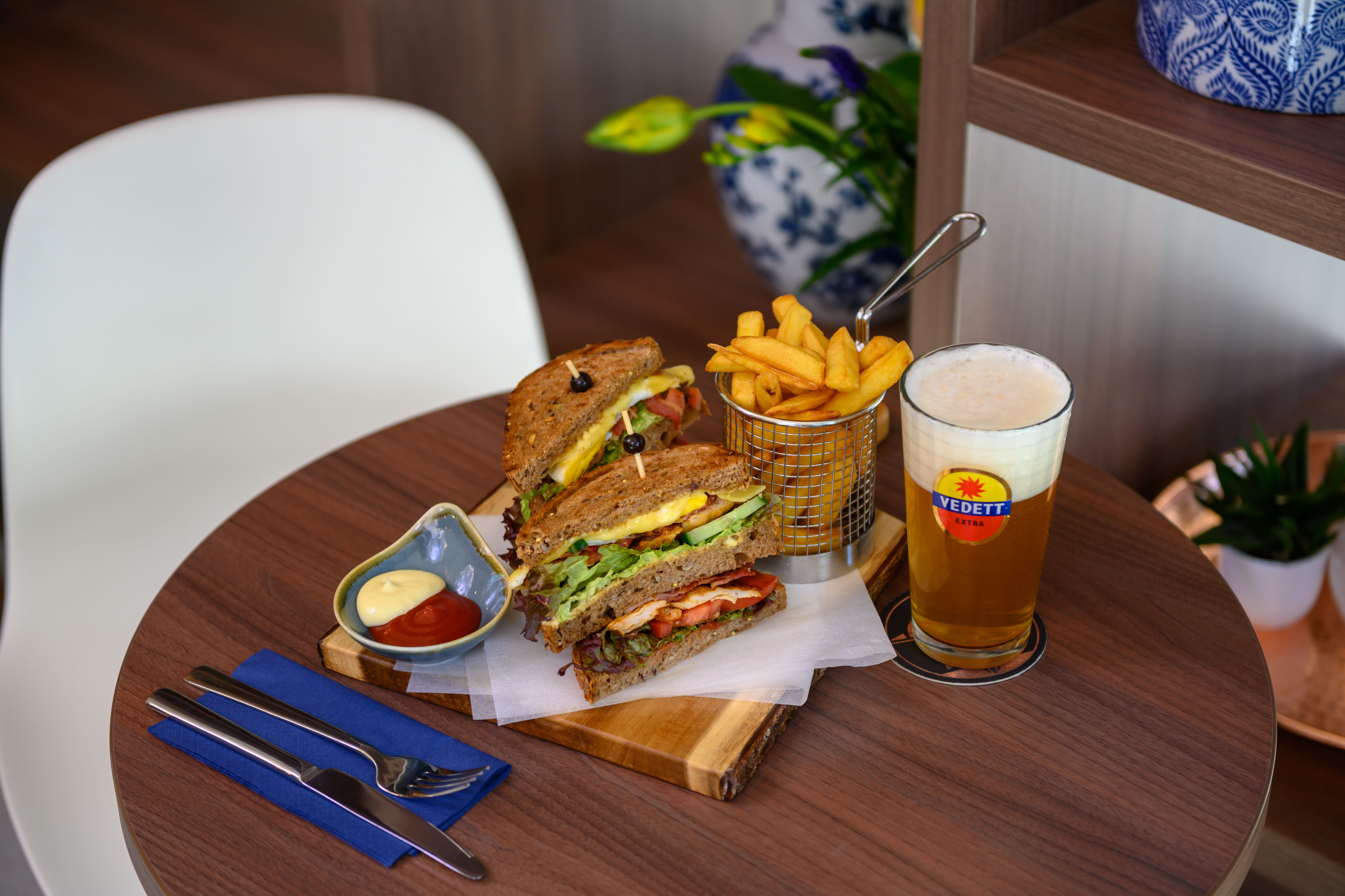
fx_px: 2615
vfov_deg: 19.5
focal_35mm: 70
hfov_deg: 28.8
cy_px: 448
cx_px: 672
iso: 100
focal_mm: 70
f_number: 2.8
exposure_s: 1/80
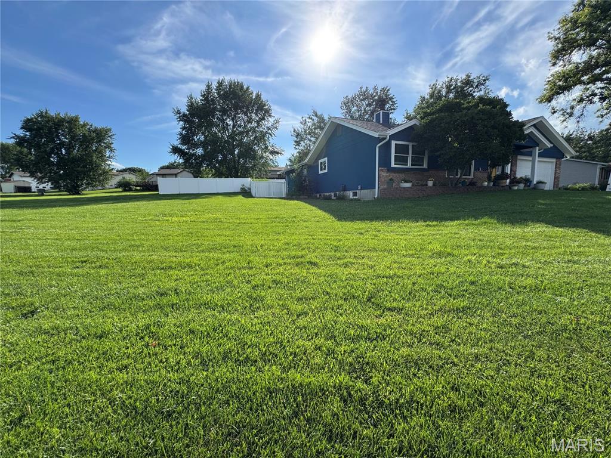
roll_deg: +2.0
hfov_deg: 102.1
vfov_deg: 85.7
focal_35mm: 14
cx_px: 306
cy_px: 229
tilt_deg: -6.2
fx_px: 247
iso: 40
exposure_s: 1/1143
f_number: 2.2
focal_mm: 2.22
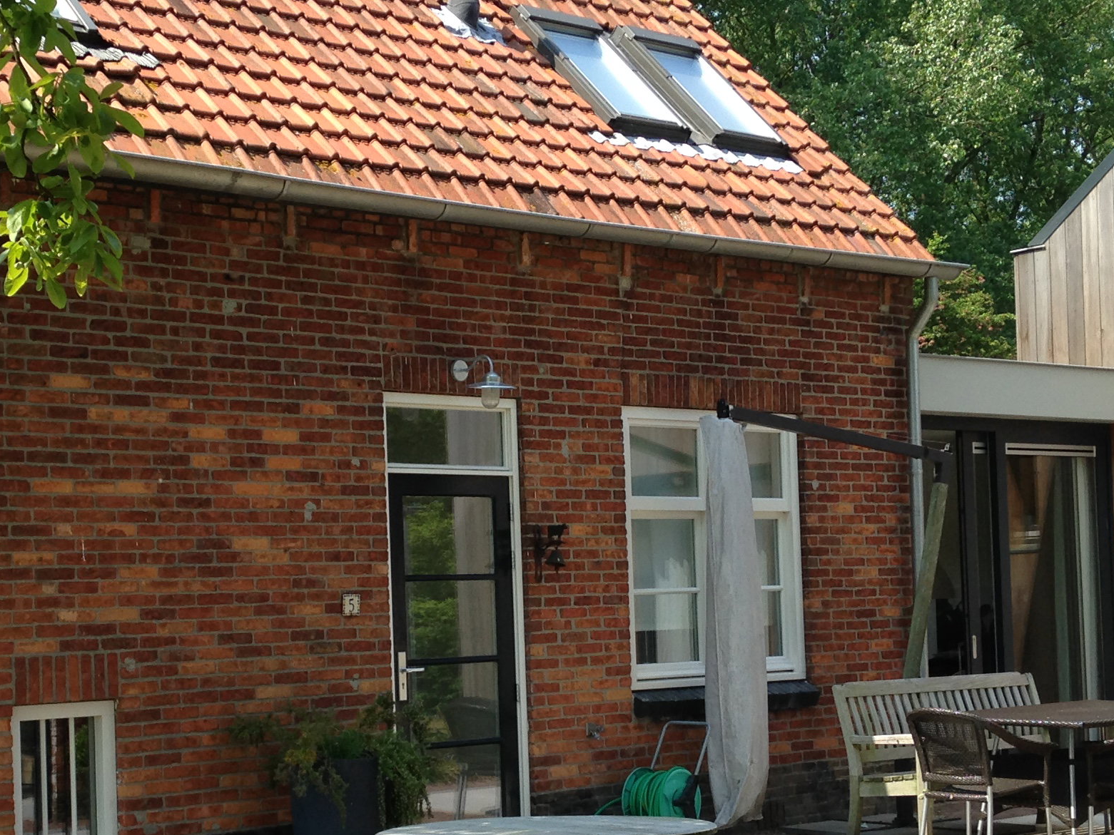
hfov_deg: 28.0
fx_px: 2221
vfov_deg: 21.2
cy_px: 576
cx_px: 385
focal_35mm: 69
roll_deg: +4.2
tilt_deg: -0.3
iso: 50
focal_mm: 4.12
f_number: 2.4
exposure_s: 1/616
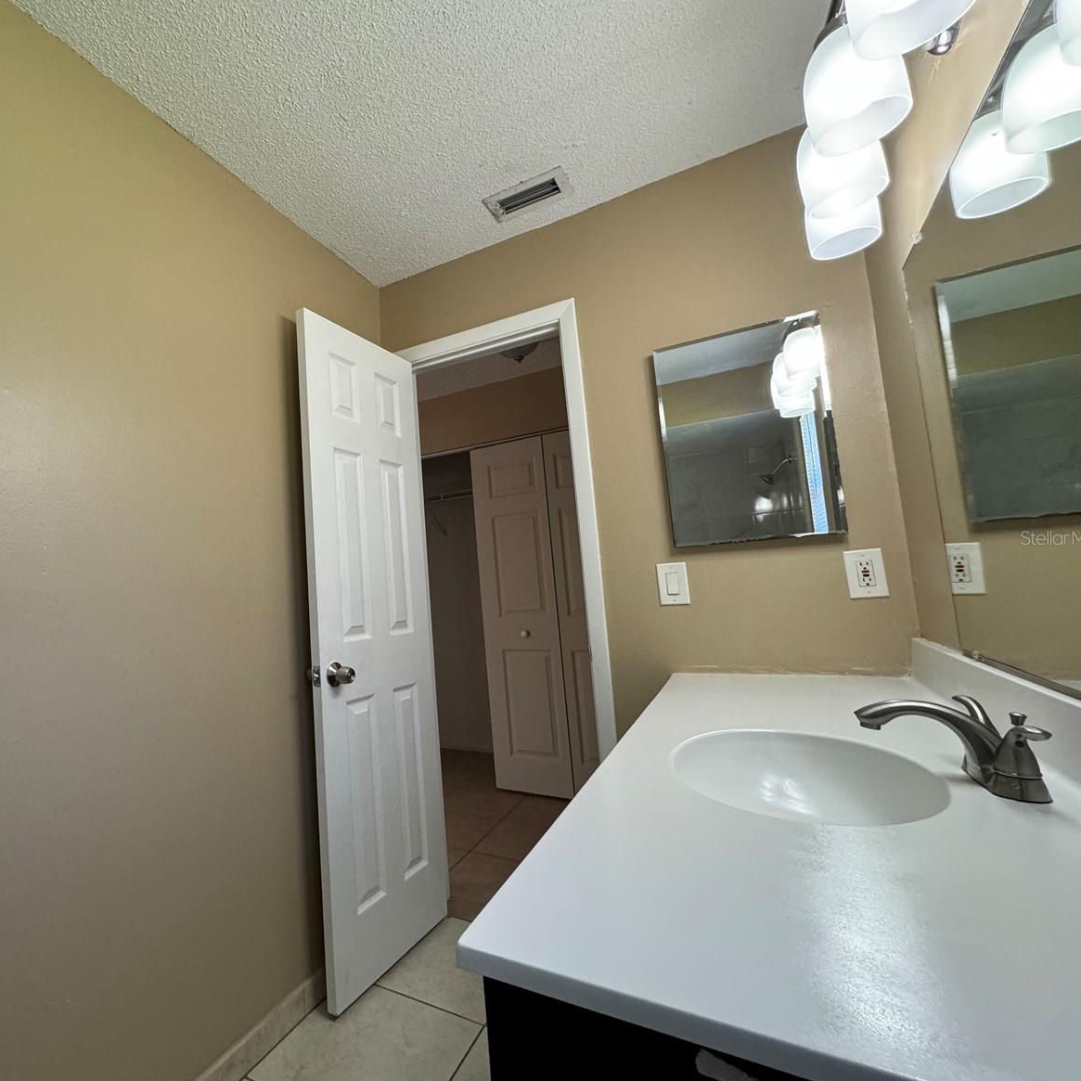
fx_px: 601
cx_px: 366
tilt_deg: +5.6
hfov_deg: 81.3
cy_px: 537
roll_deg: +3.2
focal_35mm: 17
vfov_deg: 84.0
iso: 250
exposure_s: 1/120
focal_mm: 2.22
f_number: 2.2
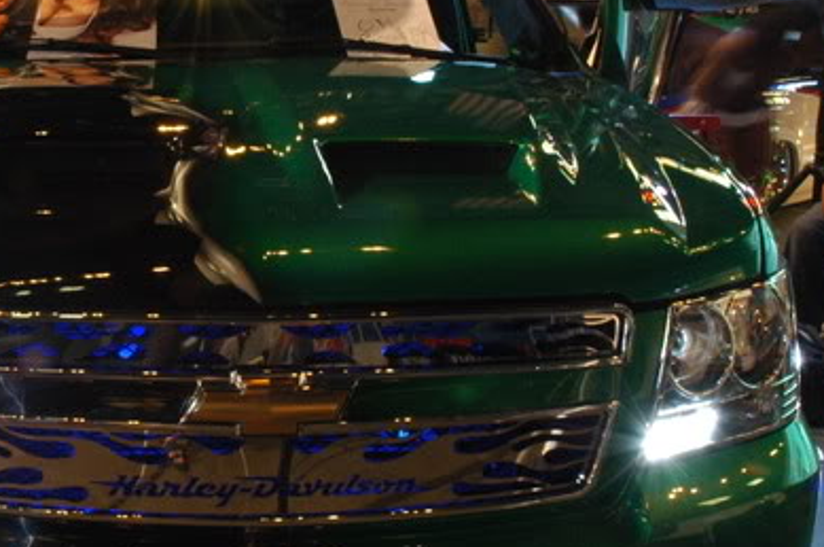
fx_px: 1691
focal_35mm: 74
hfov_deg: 26.8
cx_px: 143
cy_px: 308
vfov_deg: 18.4
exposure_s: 5
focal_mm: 24
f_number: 18
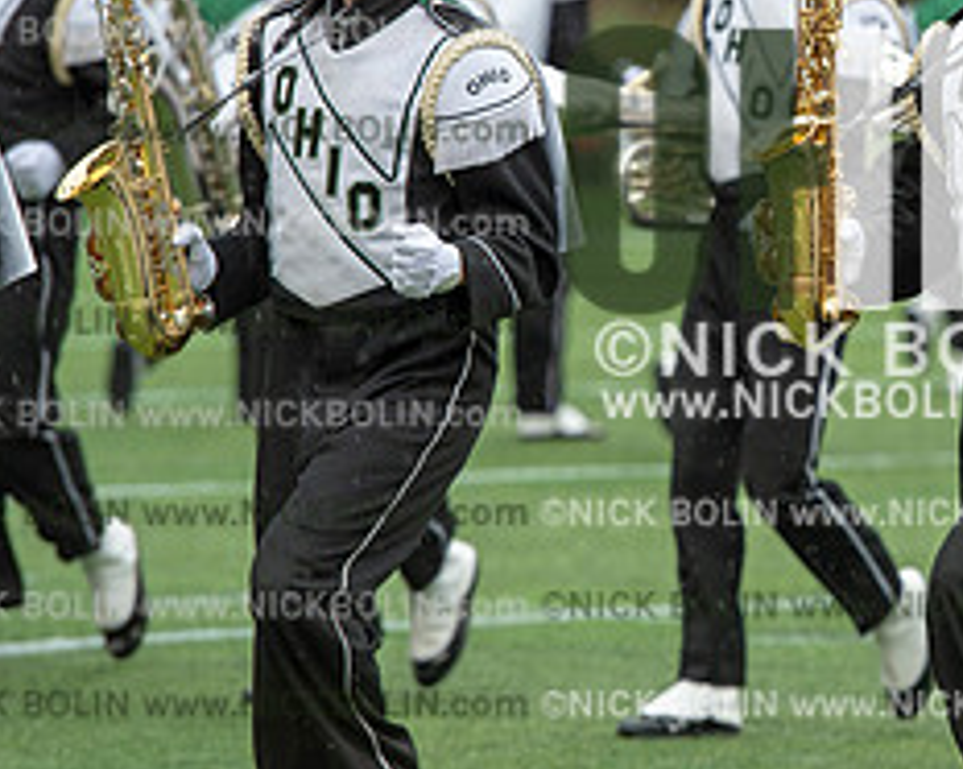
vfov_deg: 3.7
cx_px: 856
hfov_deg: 4.6
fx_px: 11989
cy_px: 223
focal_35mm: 421
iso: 400
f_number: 4
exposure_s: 1/500
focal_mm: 180
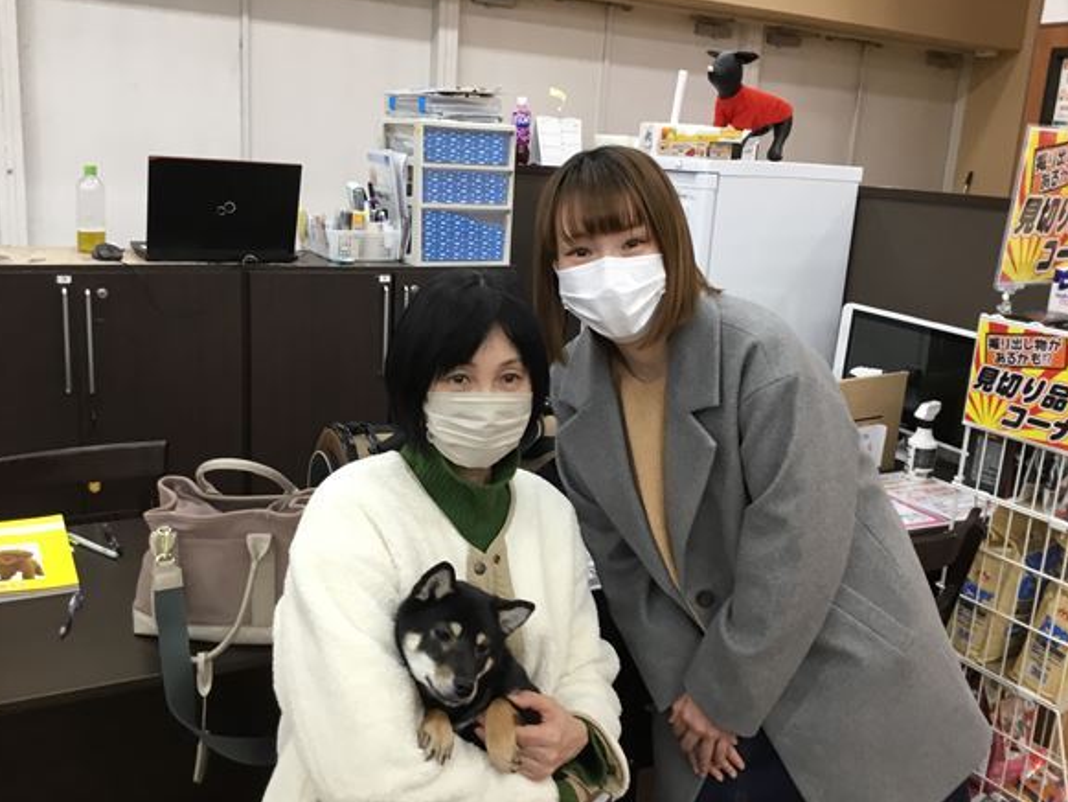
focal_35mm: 32
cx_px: 539
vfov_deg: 44.2
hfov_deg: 56.8
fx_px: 987
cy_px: 394
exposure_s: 1/33
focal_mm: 3.3
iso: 80
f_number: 2.4
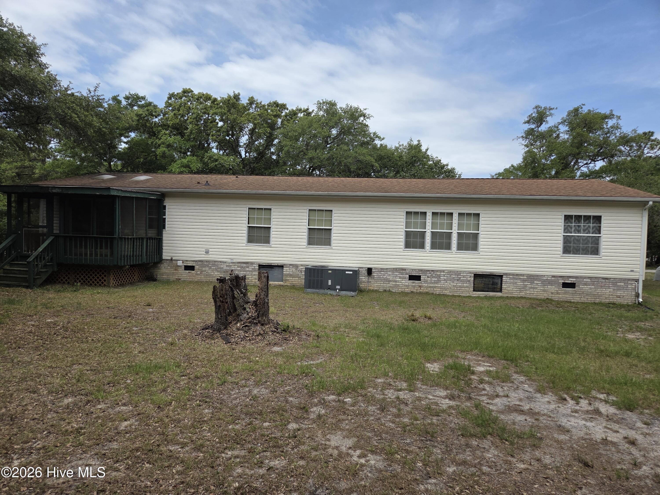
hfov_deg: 73.9
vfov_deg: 58.9
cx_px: 330
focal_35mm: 23
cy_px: 248
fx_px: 439
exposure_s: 1/5545
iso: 80
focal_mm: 5.4
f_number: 1.8
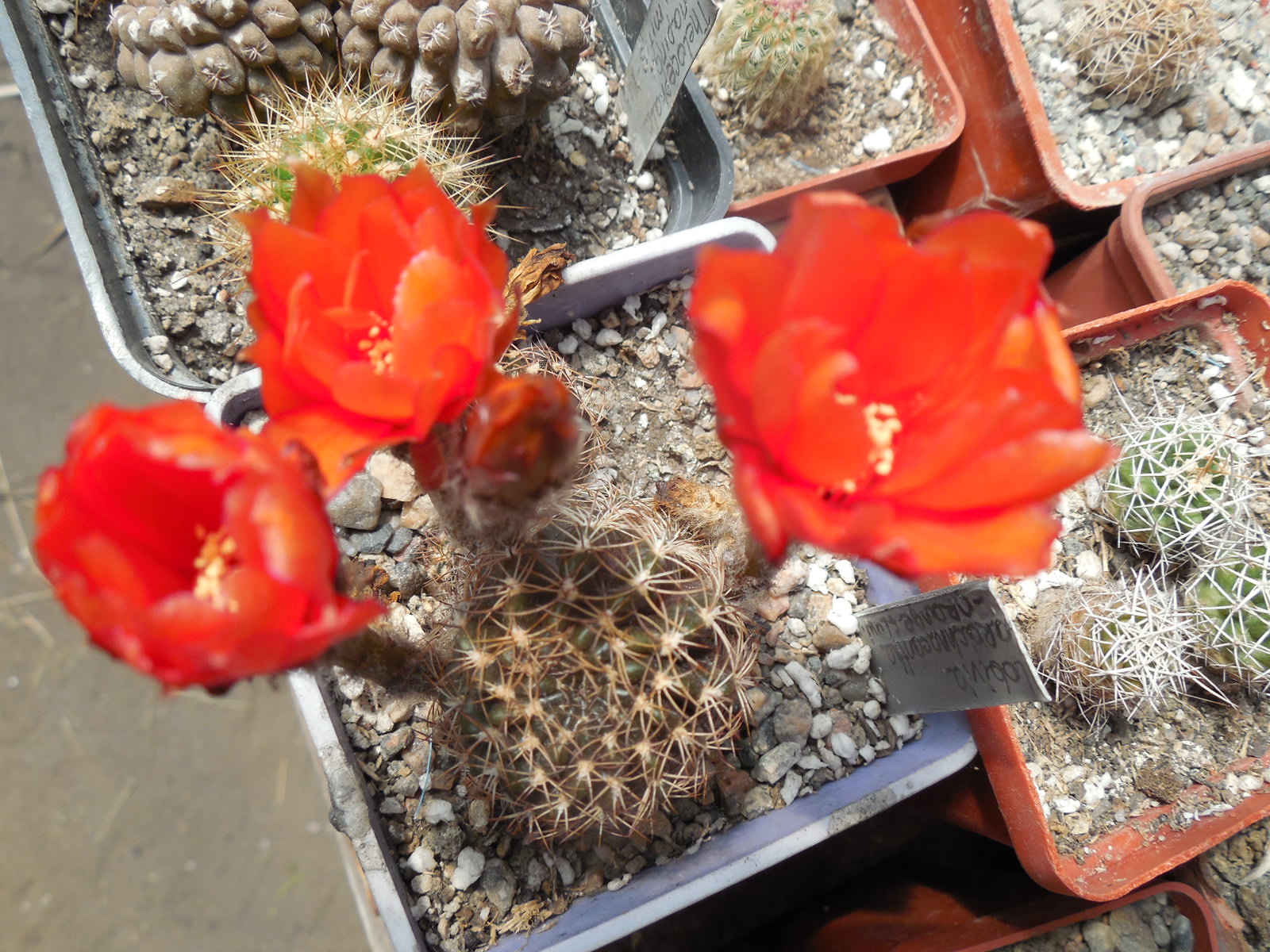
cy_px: 476
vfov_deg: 45.4
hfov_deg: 58.4
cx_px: 635
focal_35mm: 31
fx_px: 1137
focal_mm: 5.6
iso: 125
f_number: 3.6
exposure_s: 1/250
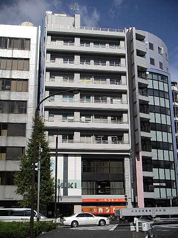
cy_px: 119
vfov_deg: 41.2
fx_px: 315
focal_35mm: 46
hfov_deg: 31.5
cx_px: 89
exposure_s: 1/300
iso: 50
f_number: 6.9
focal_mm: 7.1
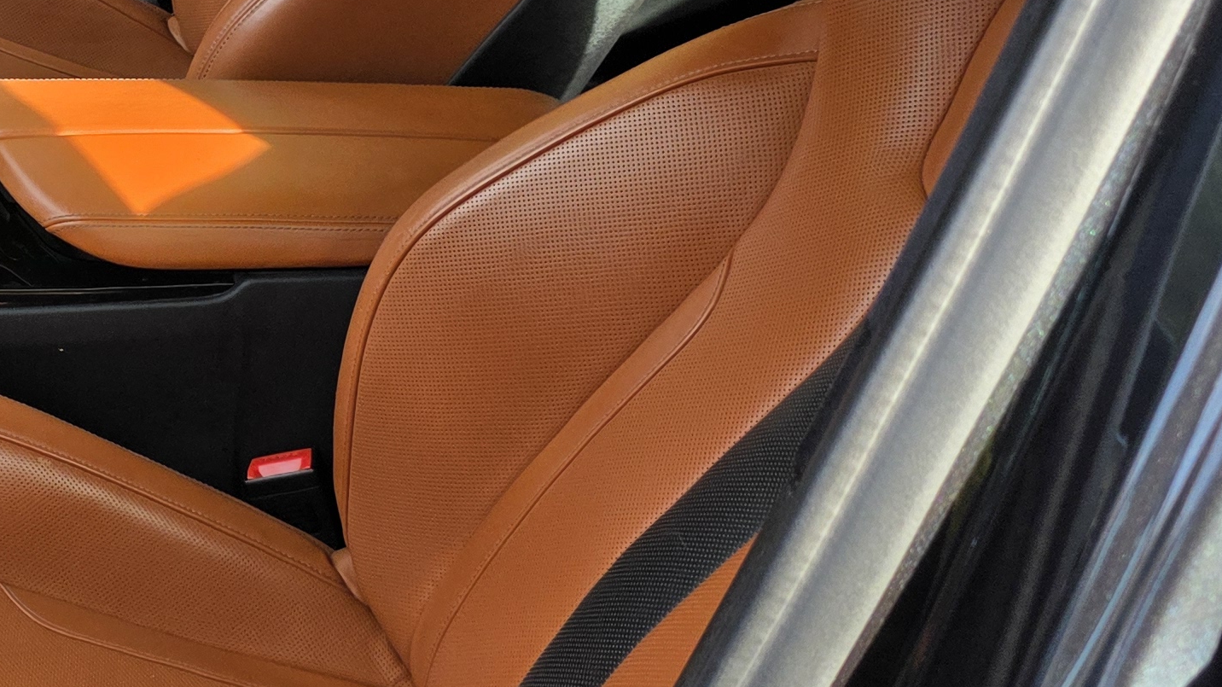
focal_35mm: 70
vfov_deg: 17.2
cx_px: -38
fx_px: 2268
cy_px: 271
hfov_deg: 28.1
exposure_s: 1/359
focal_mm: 6.3
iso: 50
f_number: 1.7
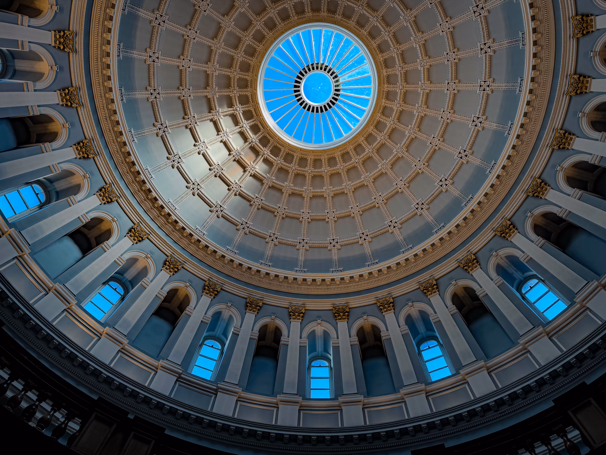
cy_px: 228
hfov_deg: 71.6
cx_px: 303
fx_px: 420
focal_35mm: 24
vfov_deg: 56.8
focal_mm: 6.76
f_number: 1.8
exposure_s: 1/140
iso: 64
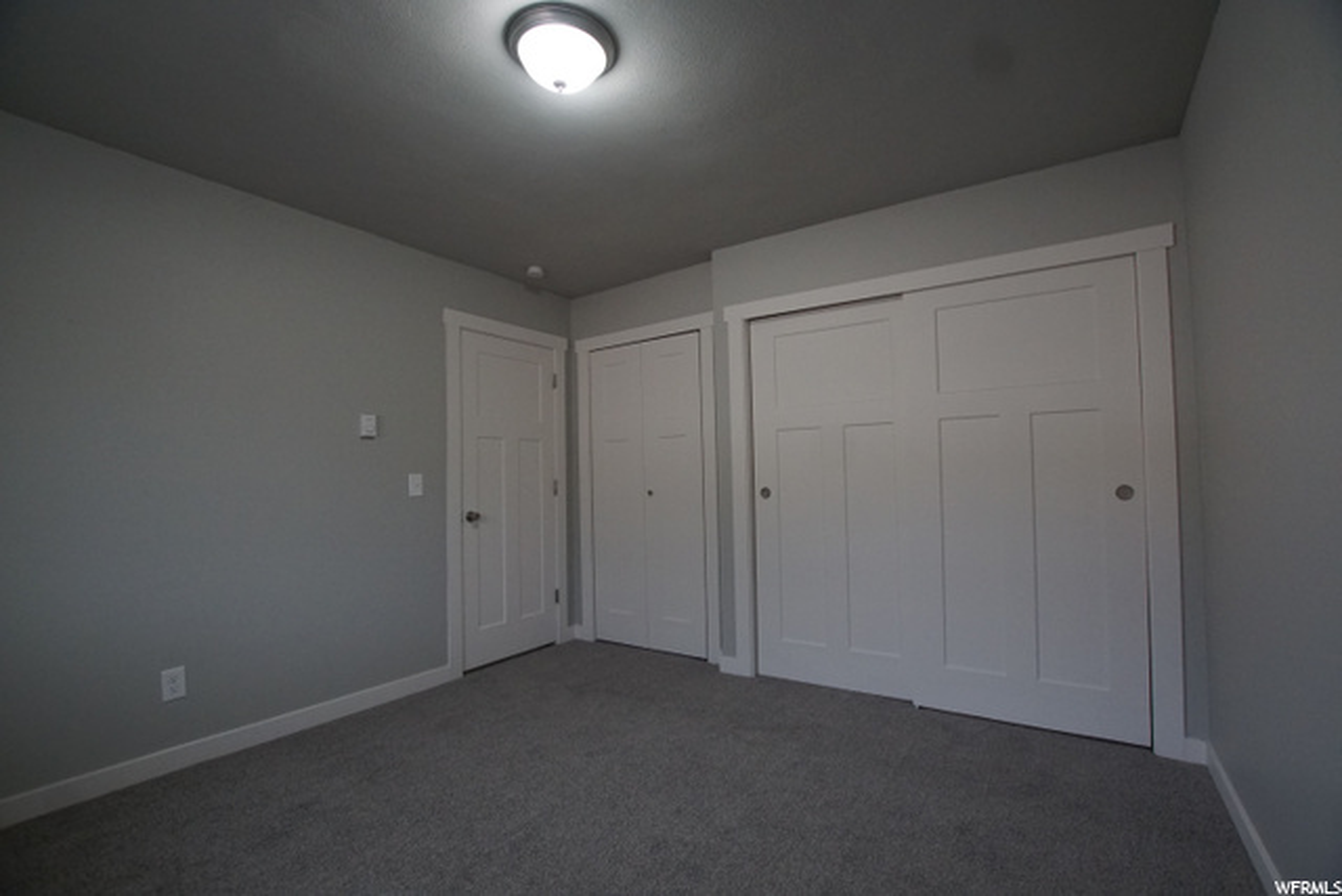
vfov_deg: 77.4
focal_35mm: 15
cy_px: 448
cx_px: 671
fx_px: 559
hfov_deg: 100.4
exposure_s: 1/160
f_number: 4
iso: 1600
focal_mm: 10
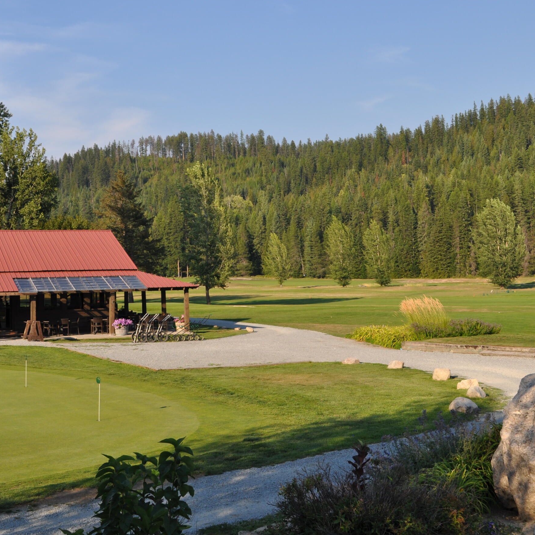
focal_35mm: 52
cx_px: 243
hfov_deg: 32.8
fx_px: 909
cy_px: 235
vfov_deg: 32.8
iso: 200
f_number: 9
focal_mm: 24
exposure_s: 1/320
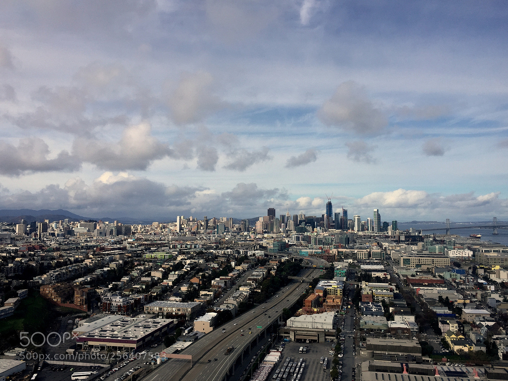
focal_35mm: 29
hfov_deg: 61.7
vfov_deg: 48.2
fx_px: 426
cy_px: 190
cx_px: 254
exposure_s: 1/2198
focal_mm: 4.15
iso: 32
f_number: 2.2
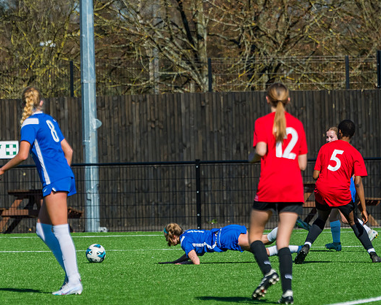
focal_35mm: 385
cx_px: 213
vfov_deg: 4.0
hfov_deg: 5.0
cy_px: 149
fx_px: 4340
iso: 400
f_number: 4
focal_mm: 210
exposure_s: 1/5000
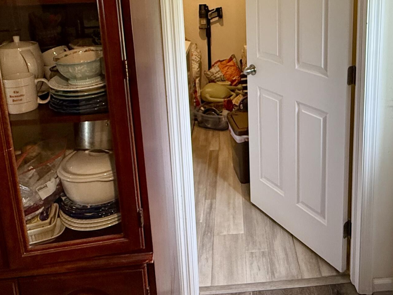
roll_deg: +0.6
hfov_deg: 54.2
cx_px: 264
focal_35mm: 33
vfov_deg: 40.1
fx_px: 375
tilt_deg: -10.1
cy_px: 35
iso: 250
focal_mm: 2.22
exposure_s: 1/60
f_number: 2.2
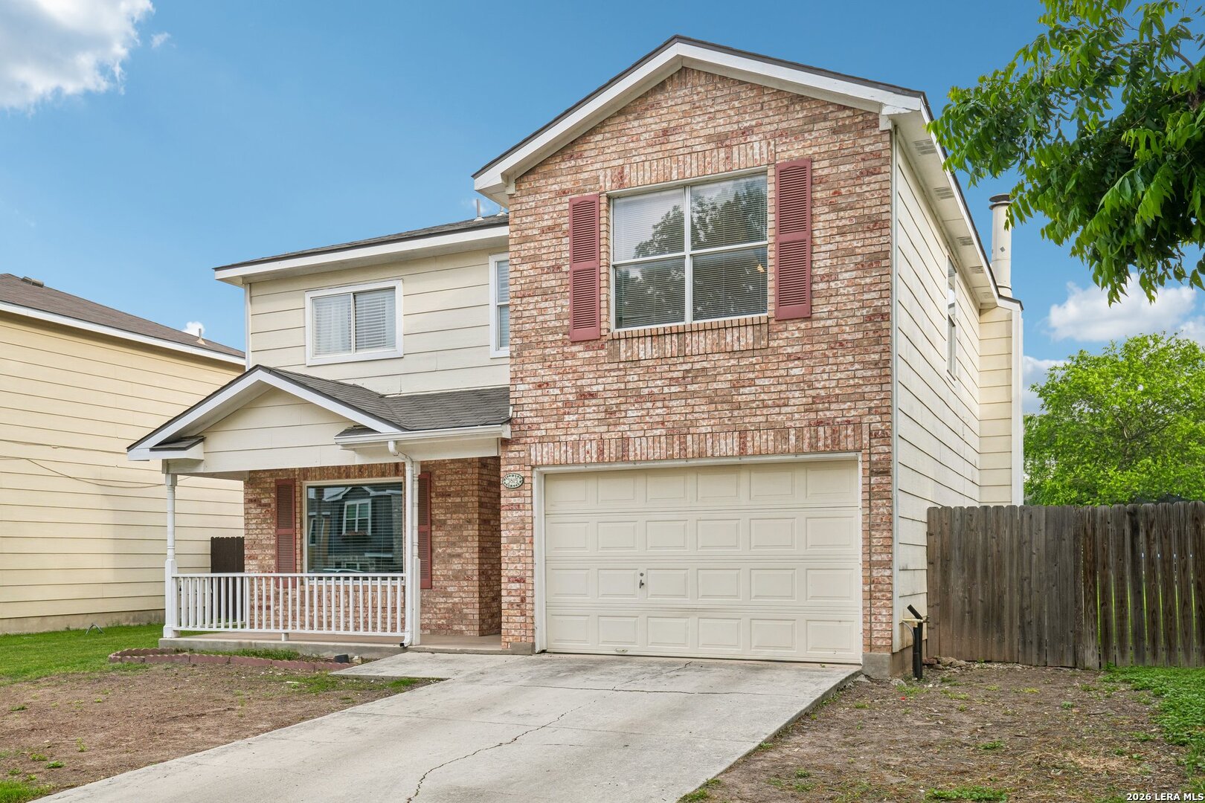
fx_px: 1038
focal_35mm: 31
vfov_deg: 42.3
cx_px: 602
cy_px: 402
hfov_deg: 60.3
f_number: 8
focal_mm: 31
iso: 200
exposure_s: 1/350
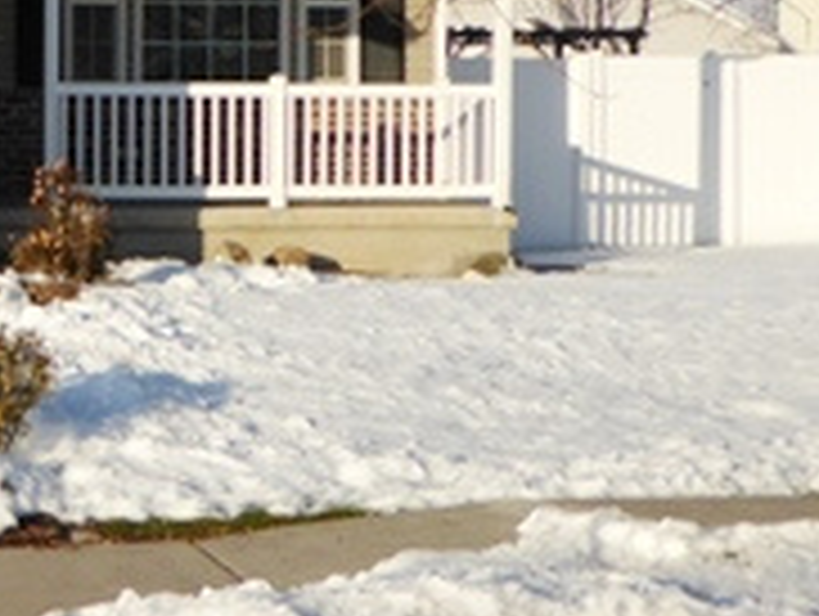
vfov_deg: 13.6
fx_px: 2582
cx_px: -104
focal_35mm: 109
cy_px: 166
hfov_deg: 17.4
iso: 100
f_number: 3.5
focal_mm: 5.4
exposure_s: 1/1300
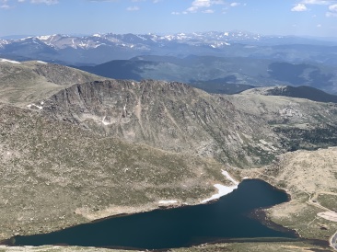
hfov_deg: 36.8
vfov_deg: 28.0
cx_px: 168
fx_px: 506
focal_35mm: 52
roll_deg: +0.5
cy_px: 126
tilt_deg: -10.0
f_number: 2.4
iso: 16
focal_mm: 6
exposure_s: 1/1332
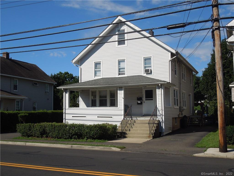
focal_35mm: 39
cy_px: 88
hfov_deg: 47.9
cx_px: 117
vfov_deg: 36.8
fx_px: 264
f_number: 7.6
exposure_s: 1/320
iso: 100
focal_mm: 7
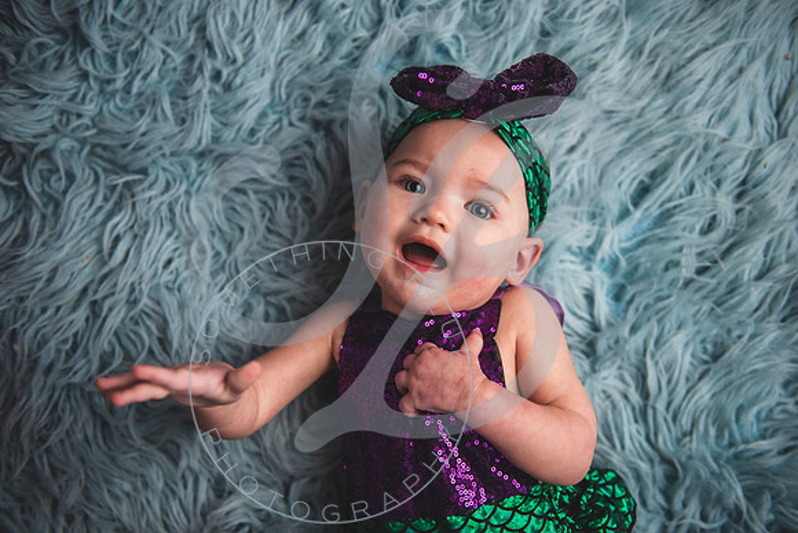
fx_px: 798
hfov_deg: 53.1
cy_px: 266
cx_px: 399
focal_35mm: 36
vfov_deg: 36.9
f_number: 2.8
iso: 100
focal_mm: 36
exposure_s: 1/160
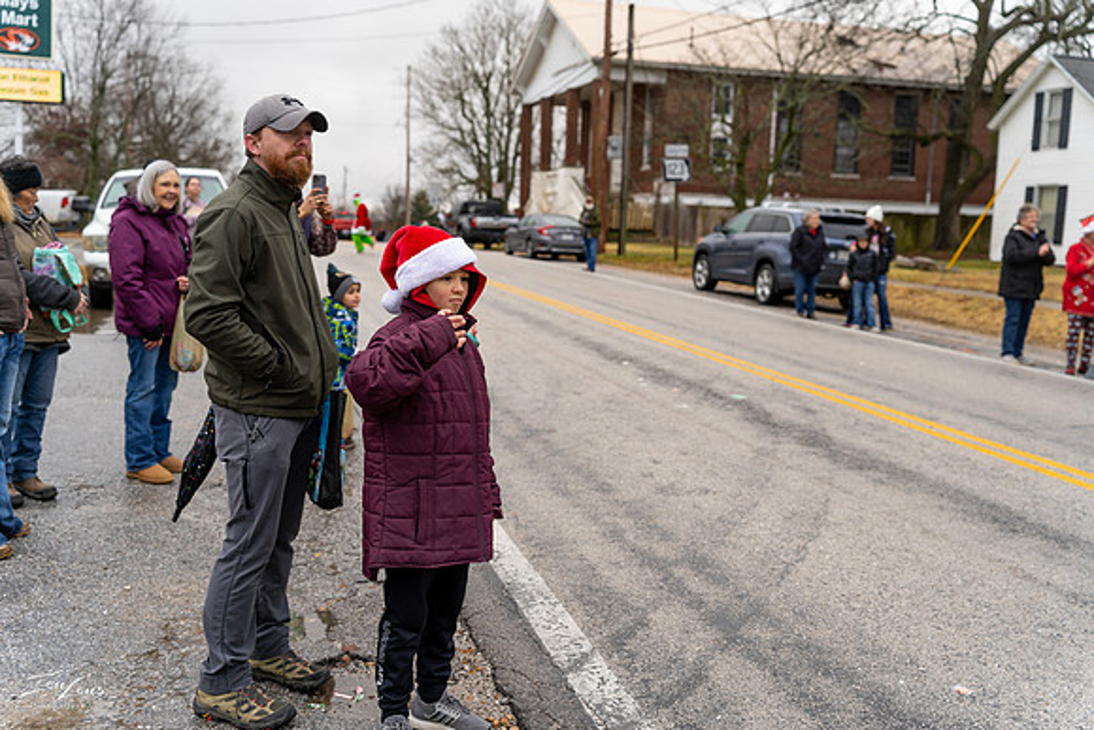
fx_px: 1064
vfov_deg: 37.9
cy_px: 365
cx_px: 547
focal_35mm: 35
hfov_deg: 54.4
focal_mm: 35
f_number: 2.8
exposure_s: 1/640
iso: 250
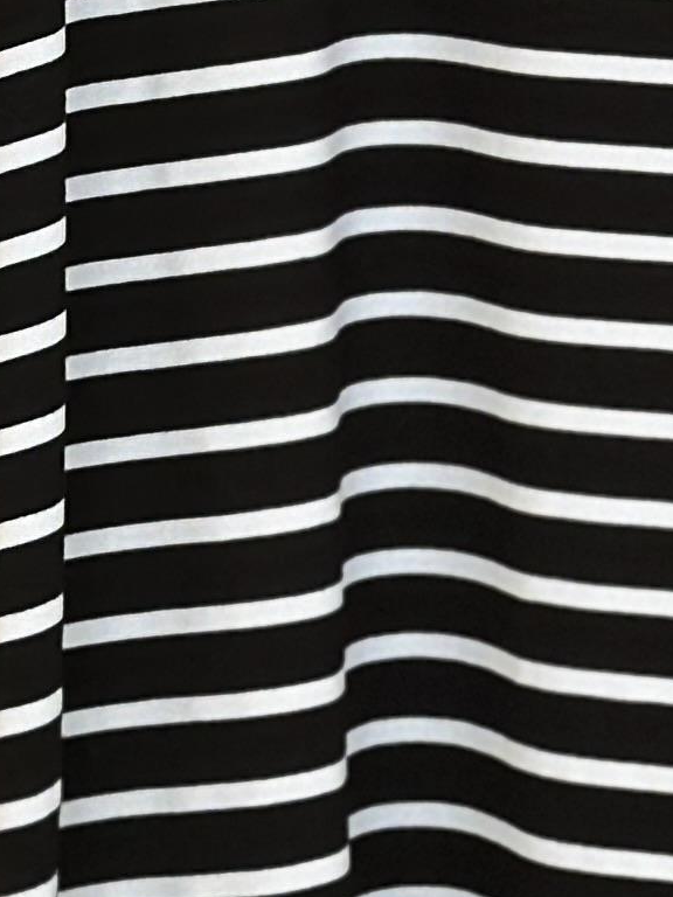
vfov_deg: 7.8
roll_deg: -1.0
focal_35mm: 252
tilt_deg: -0.8
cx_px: 763
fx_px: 6532
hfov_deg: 5.9
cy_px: -174
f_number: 1.78
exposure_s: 1/121
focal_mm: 6.86
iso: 125
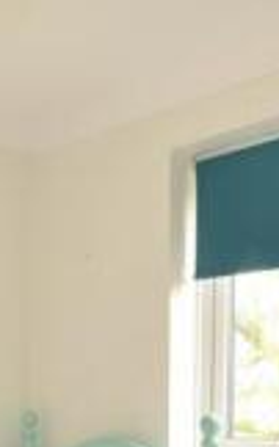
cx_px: 41
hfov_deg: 20.6
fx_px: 756
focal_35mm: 62
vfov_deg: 31.2
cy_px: 415
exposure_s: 1/8
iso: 400
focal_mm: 10
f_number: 11
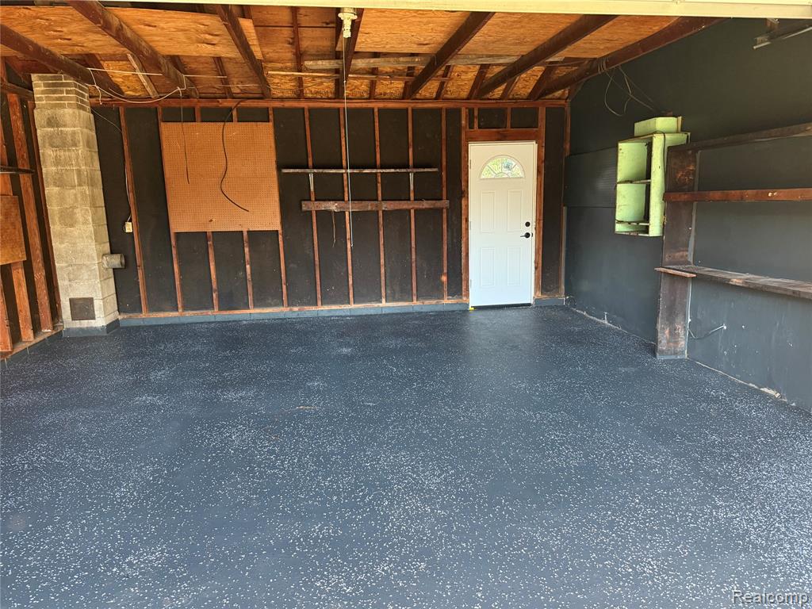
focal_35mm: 24
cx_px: 406
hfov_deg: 71.6
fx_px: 563
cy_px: 304
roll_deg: +1.7
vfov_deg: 56.8
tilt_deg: -8.8
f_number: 1.78
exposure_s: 1/60
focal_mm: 6.76
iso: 320
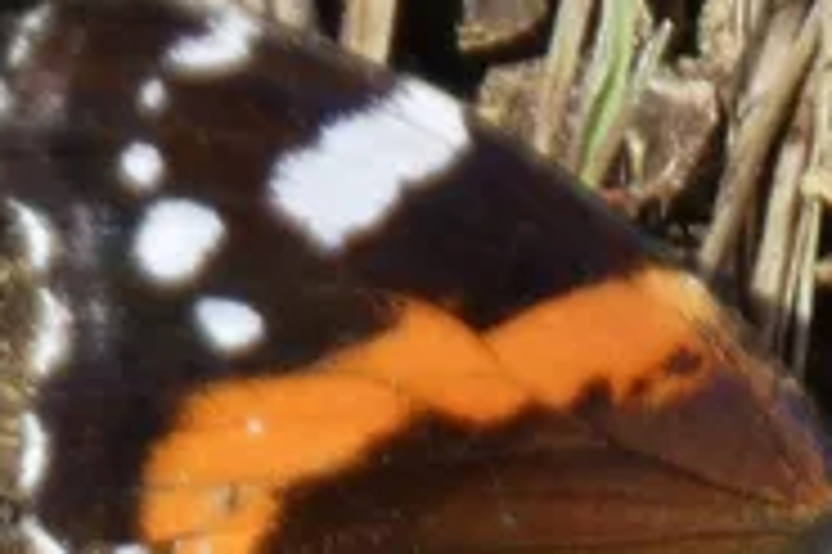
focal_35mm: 2520
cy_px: 739
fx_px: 58187
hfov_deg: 0.8
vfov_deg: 0.5
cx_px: 715
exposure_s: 1/100
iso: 80
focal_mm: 125.5
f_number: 5.6
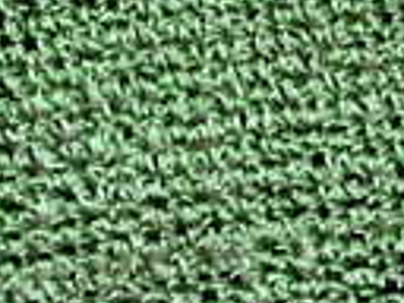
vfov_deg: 12.5
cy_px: -25
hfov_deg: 15.0
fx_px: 1365
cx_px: 688
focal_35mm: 117
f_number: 2
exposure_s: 1/60
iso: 400
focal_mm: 4.5
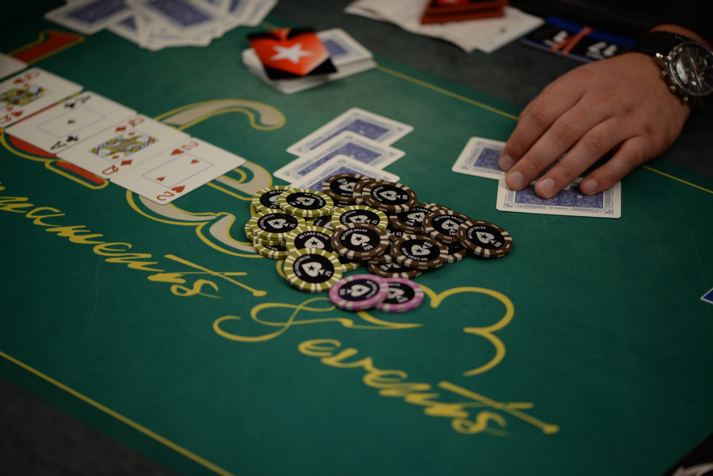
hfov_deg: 19.4
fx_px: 2080
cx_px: 356
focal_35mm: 105
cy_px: 238
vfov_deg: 13.1
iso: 1600
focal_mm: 105
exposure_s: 1/320
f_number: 3.2
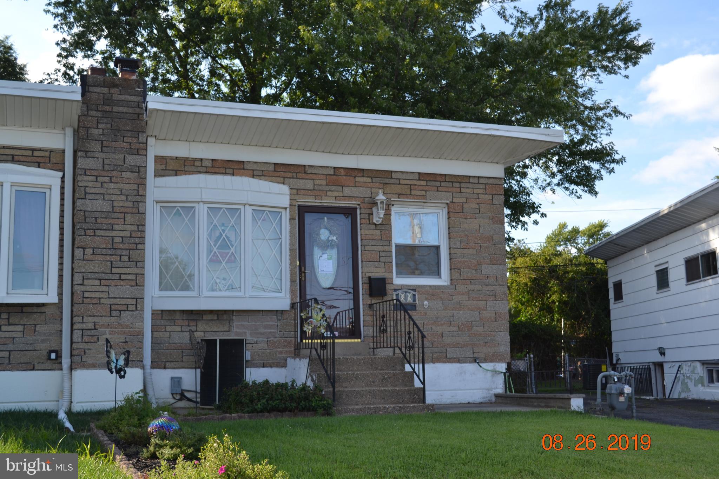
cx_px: 360
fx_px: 869
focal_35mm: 44
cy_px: 240
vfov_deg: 30.8
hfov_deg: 45.0
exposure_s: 1/200
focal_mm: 29
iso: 100
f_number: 7.1
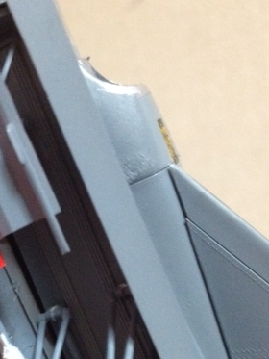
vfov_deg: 31.6
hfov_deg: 24.1
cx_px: 59
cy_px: 267
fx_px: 621
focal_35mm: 60
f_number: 2.4
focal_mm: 4.28
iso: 500
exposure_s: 1/15
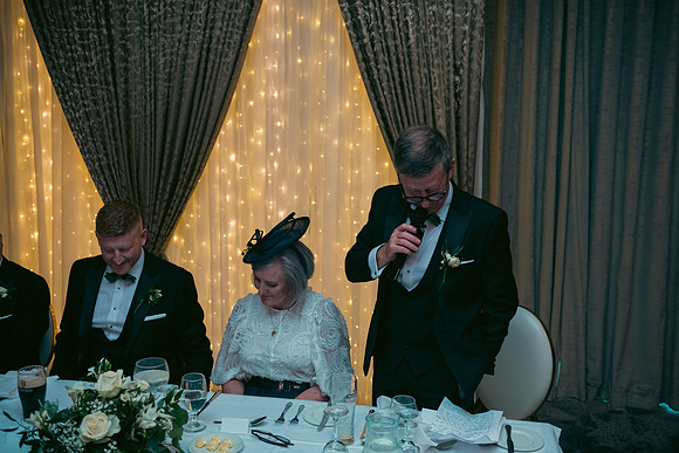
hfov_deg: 50.7
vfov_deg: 35.1
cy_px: 226
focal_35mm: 38
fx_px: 717
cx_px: 340
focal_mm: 38
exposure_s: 1/160
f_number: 3.5
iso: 800
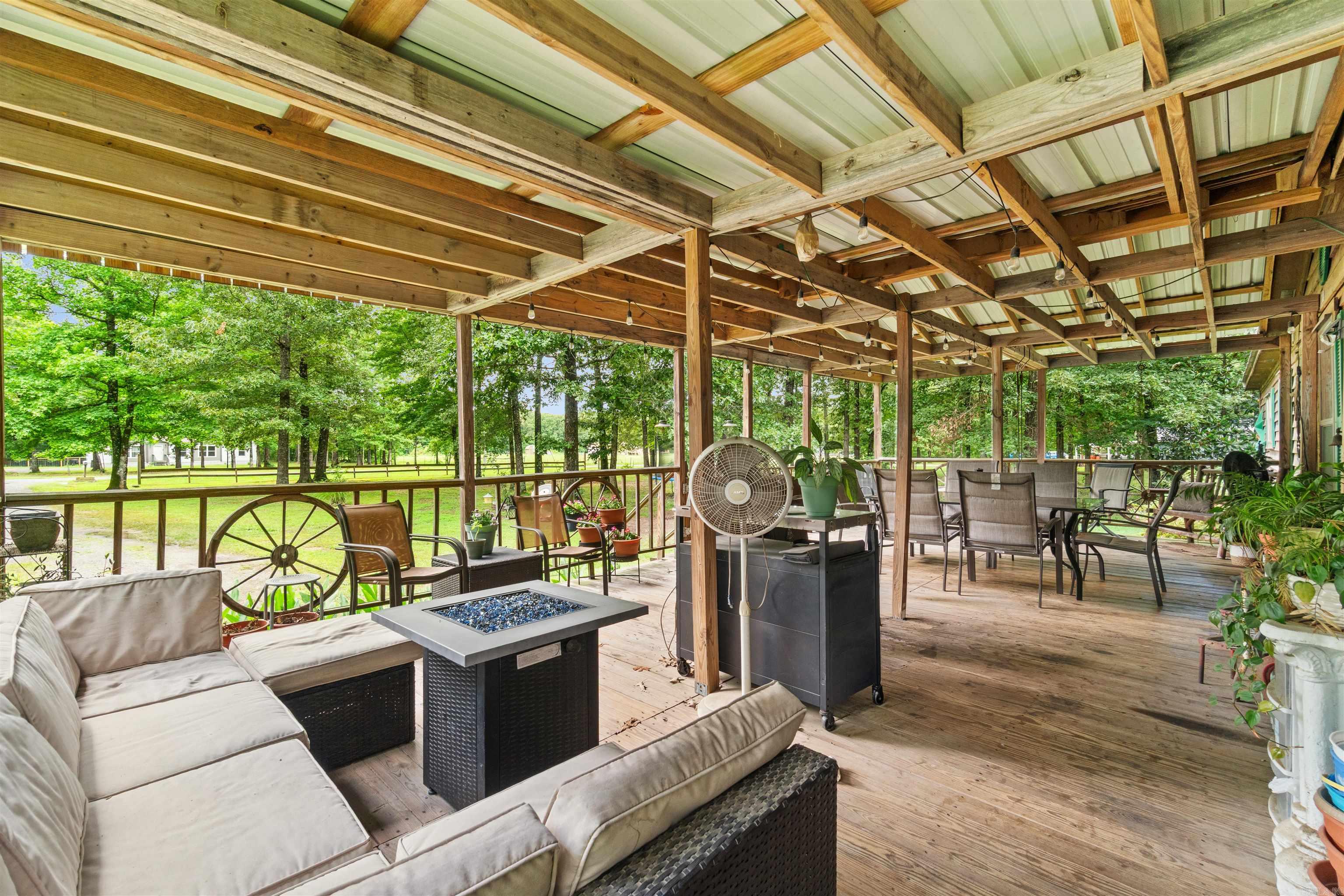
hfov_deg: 100.4
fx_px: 560
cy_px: 448
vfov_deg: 77.3
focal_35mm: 15
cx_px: 672
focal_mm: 10
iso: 400
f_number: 8
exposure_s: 1/5
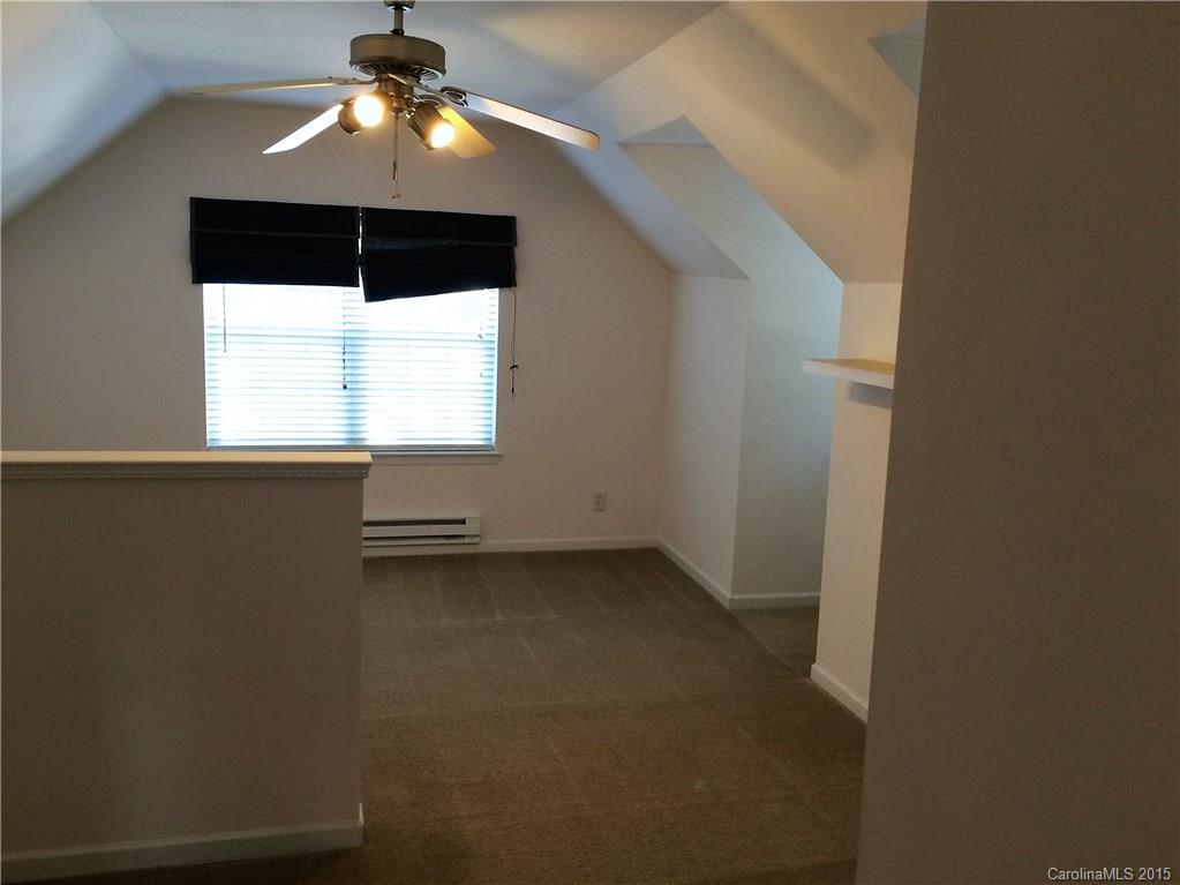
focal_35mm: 29
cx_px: 590
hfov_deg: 61.7
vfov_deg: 48.2
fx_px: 988
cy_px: 442
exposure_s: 1/30
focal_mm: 4.15
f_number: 2.2
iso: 100
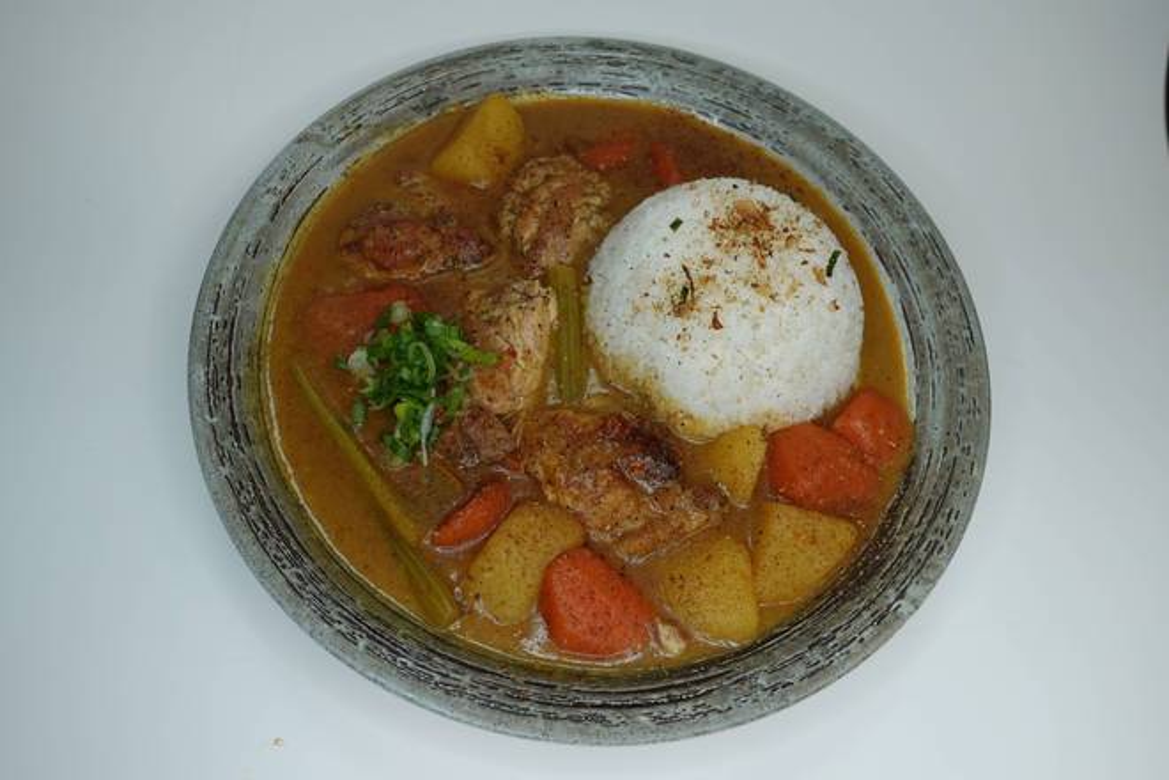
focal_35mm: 24
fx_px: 779
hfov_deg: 73.7
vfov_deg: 53.1
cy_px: 390
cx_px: 584
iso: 125
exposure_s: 1/80
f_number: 3.2
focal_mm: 9.4
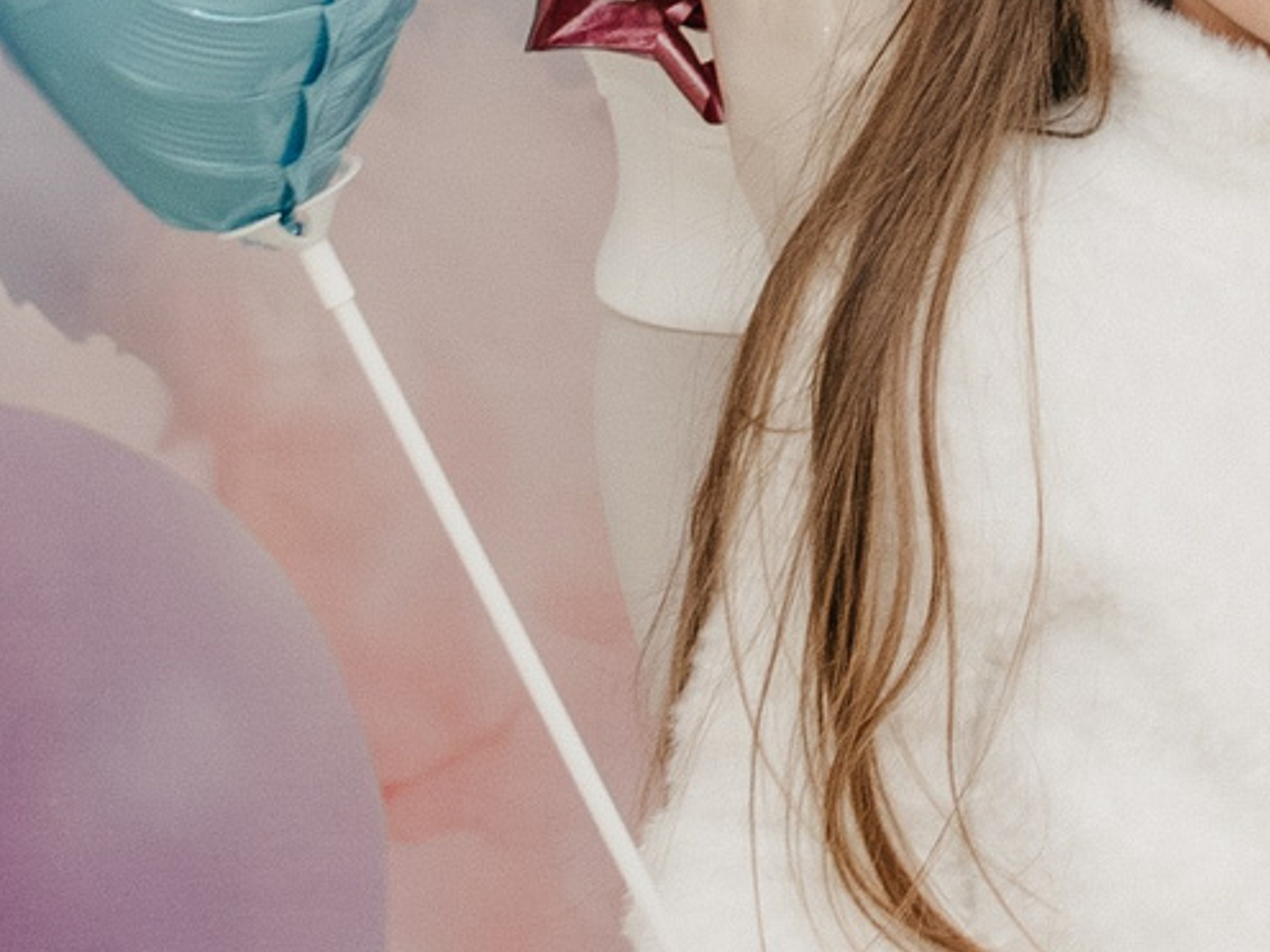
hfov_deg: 8.3
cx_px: 2485
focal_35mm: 228
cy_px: -806
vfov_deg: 6.4
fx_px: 8365
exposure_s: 1/160
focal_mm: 35
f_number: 4
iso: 400
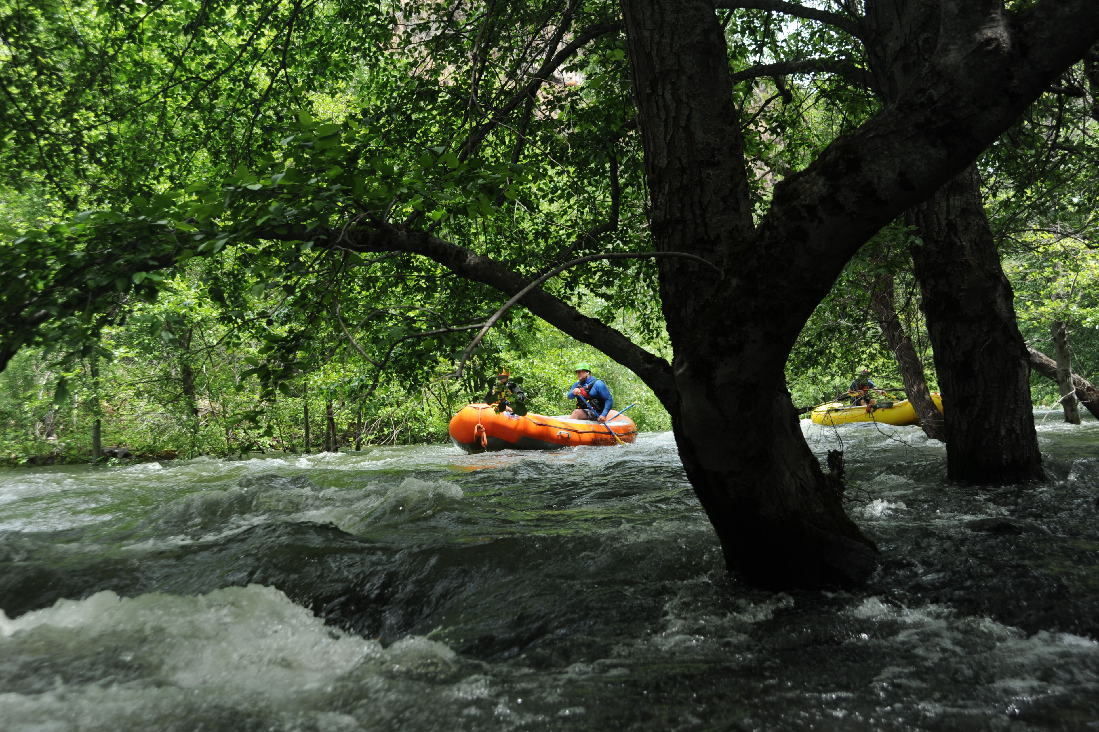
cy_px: 370
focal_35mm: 39
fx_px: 1190
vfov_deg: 34.2
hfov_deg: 49.6
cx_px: 525
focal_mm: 35
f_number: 5.6
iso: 200
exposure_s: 1/200
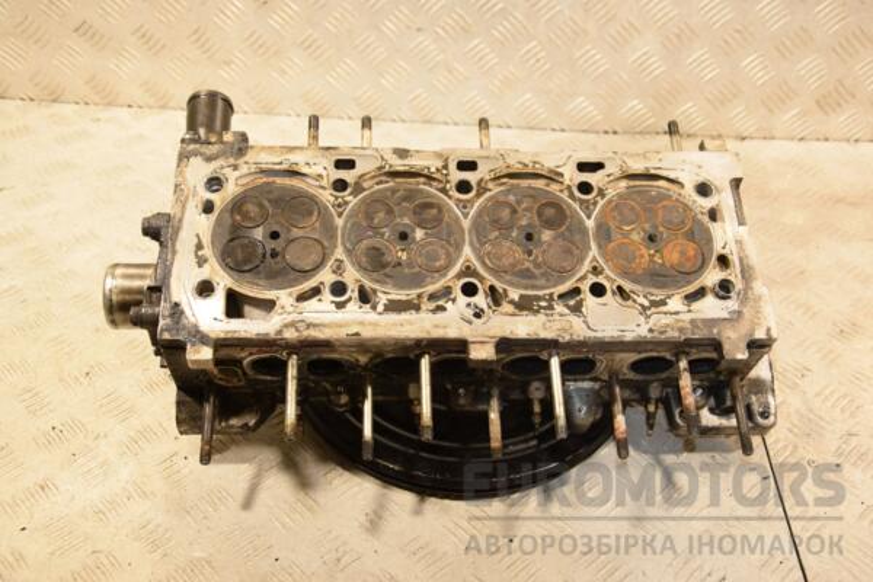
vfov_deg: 31.9
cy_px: 291
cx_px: 436
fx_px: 1018
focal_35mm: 42
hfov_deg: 46.4
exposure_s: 1/200
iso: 800
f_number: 5
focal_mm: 28
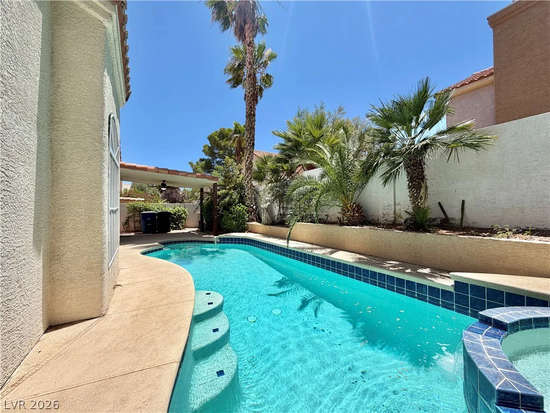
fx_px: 222
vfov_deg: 85.7
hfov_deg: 102.1
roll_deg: +0.7
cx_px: 275
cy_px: 206
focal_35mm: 14
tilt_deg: +0.7
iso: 20
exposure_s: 1/1087
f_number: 2.2
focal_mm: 2.22
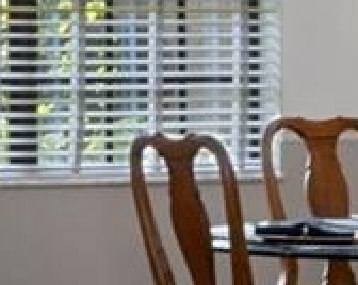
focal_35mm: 201
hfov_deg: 8.9
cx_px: -398
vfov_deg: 7.6
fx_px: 2132
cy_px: 23
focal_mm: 15
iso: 250
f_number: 8
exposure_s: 1
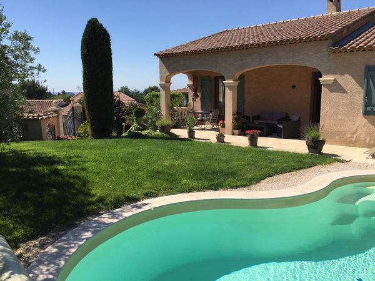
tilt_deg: -9.9
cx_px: 188
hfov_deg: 61.7
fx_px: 314
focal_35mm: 29
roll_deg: +0.1
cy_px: 140
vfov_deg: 48.2
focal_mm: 4.15
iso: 32
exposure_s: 1/2326
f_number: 2.2
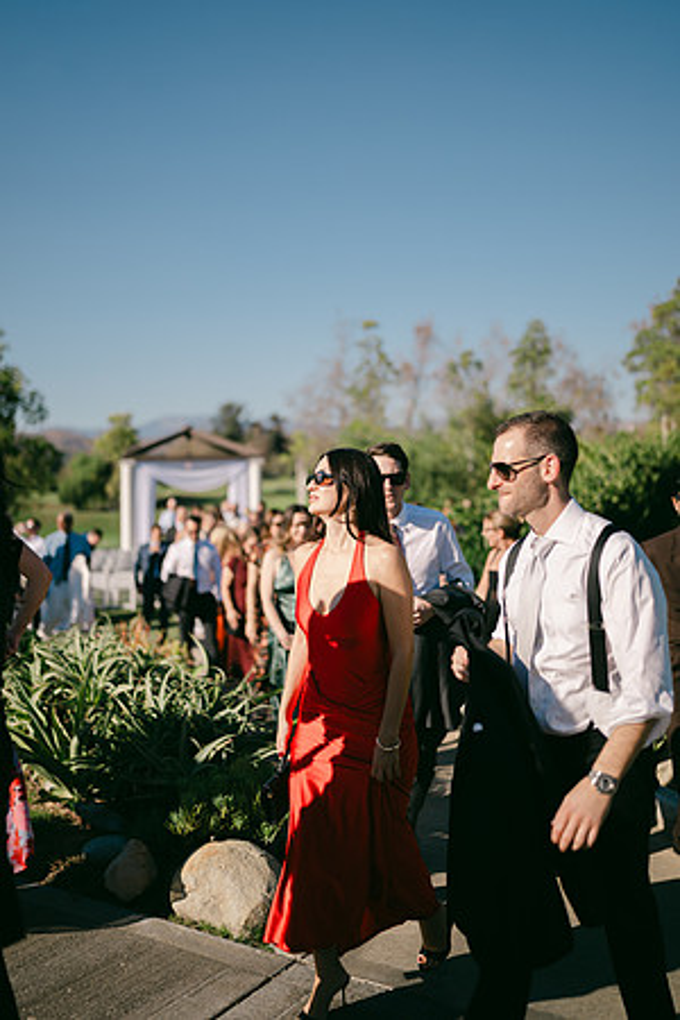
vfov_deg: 54.4
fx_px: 992
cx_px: 340
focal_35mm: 35
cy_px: 510
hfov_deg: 37.9
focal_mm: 35
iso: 64
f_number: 1.2
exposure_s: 1/10000
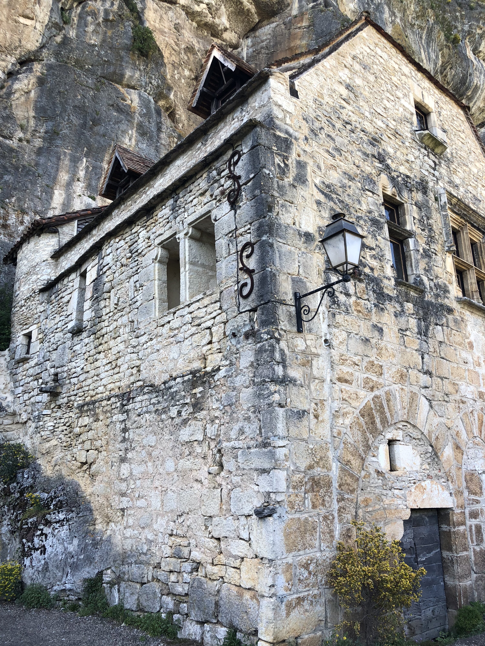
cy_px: 323
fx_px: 523
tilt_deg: +19.7
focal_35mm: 28
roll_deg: +0.9
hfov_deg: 49.7
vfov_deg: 63.4
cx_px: 242
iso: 20
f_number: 1.8
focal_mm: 4
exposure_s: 1/159
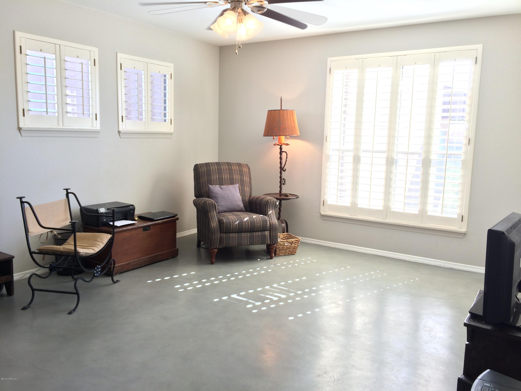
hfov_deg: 61.7
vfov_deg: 48.2
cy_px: 196
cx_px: 260
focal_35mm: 29
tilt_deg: -7.8
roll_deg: -0.8
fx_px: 436
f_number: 2.2
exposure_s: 1/40
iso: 32
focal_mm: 4.15
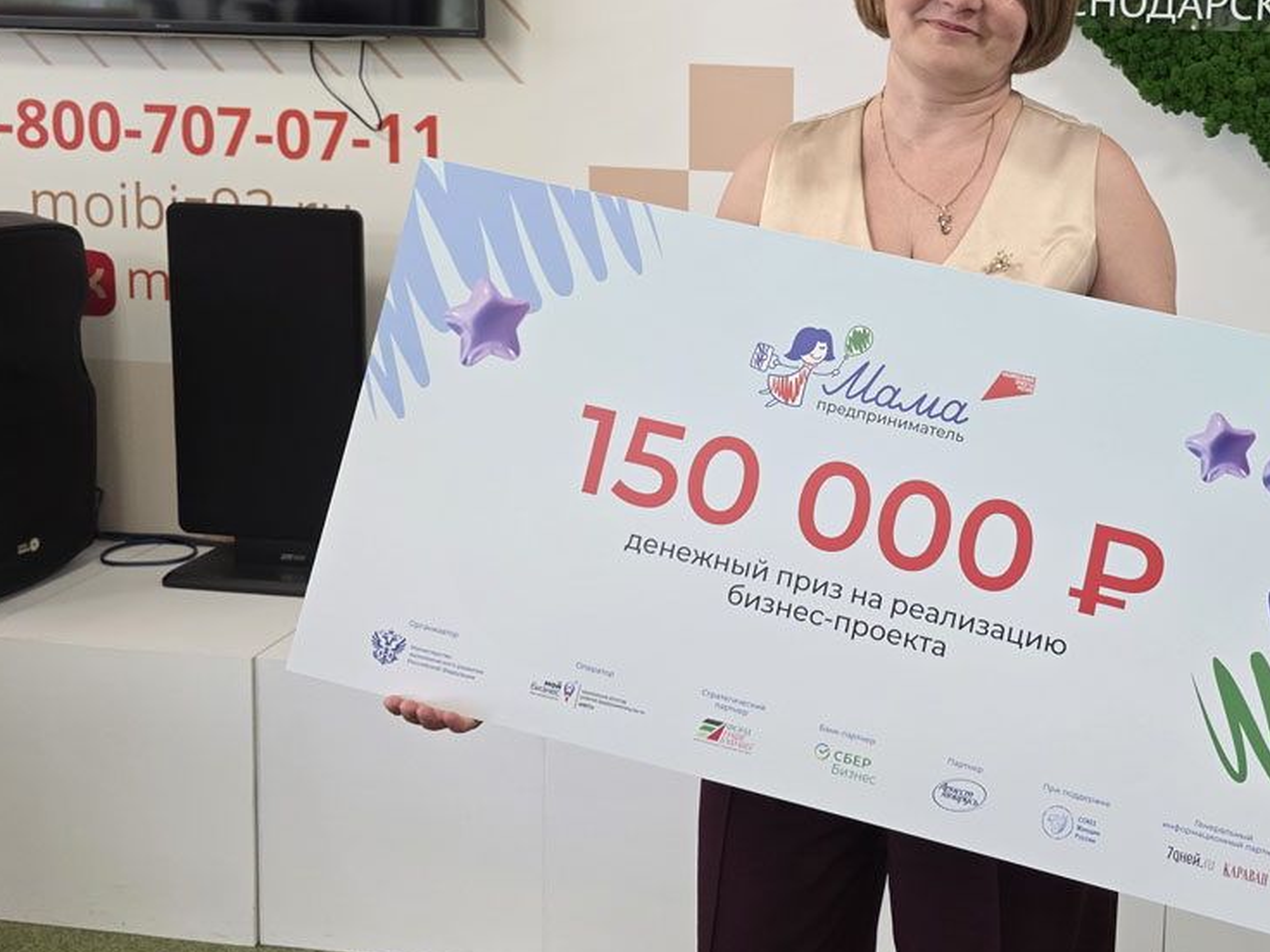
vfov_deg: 35.0
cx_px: 984
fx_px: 1468
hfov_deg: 44.9
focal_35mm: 40
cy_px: 217
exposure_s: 1/120
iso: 250
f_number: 1.7
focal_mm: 6.3
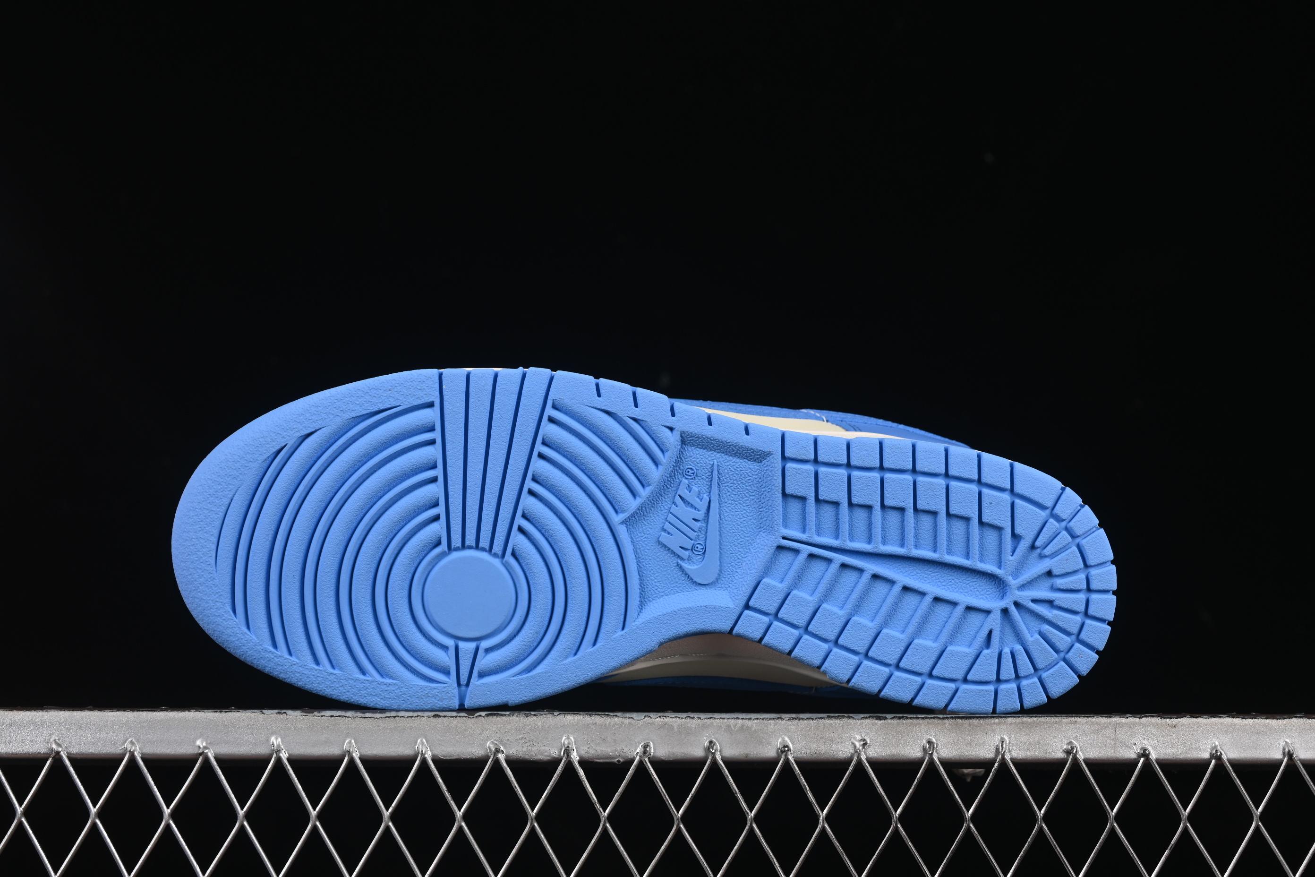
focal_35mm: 75
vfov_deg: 18.2
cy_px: 438
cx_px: 658
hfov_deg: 27.0
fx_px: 2739
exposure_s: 1/80
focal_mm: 50
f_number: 8
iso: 160
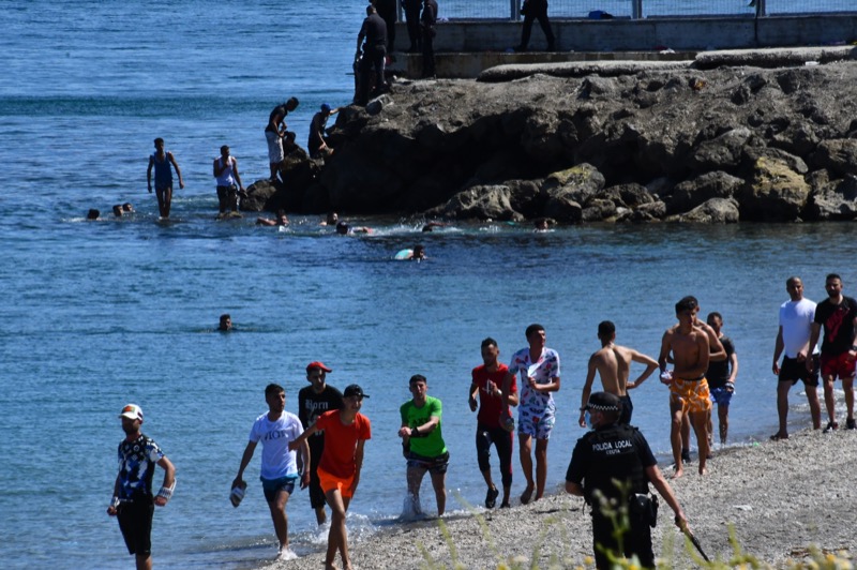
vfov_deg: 3.0
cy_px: 285
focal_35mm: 450
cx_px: 428
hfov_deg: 4.6
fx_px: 10703
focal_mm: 300
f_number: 20
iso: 1000
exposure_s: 1/1000
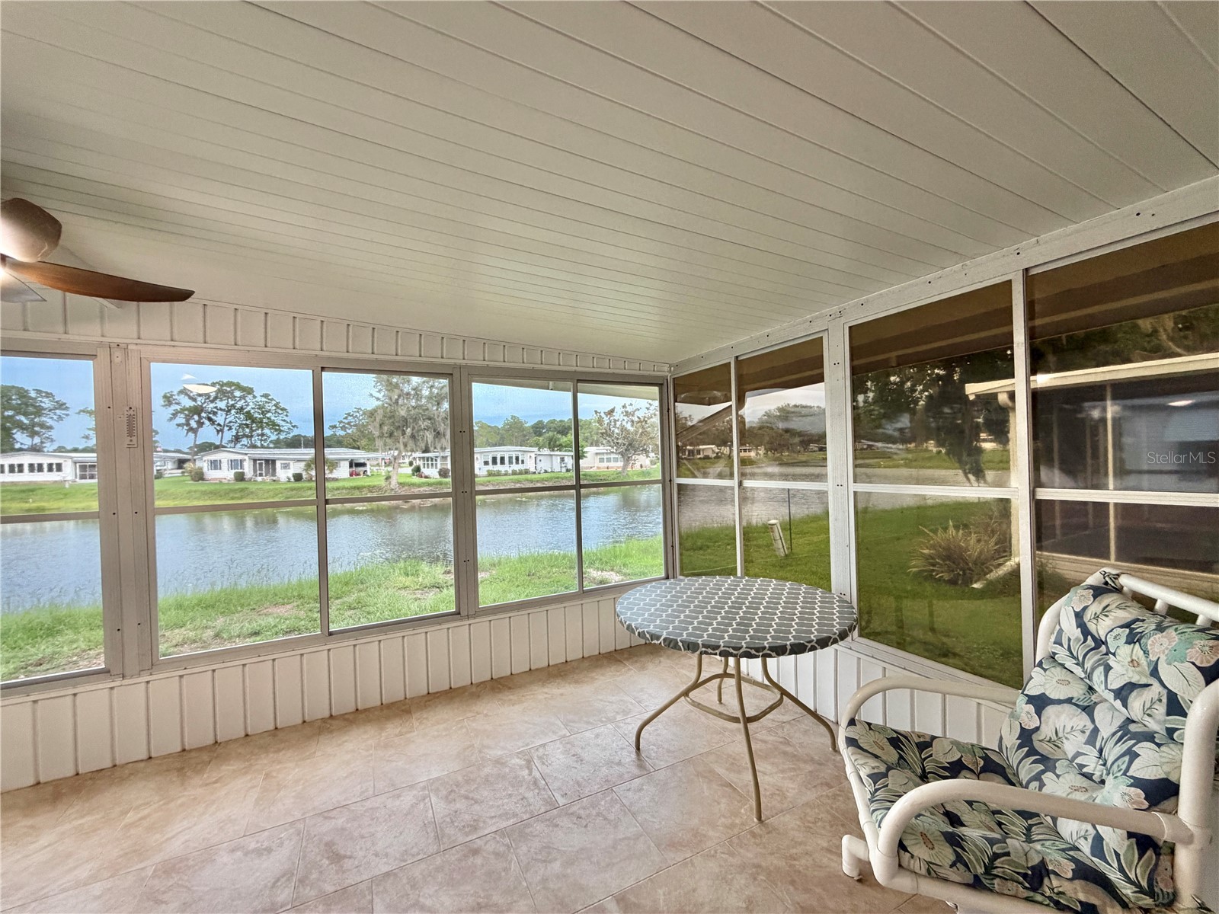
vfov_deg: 85.7
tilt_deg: -1.3
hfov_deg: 102.1
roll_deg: +2.2
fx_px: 493
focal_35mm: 14
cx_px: 610
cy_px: 457
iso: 320
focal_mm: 2.22
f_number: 2.2
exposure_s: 1/121
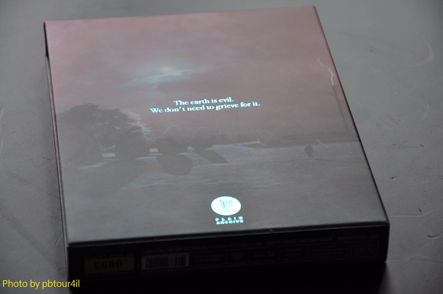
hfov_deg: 13.1
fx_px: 1936
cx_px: 222
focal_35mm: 158
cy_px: 147
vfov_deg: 8.7
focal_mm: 105
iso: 720
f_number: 5.6
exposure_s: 1/125
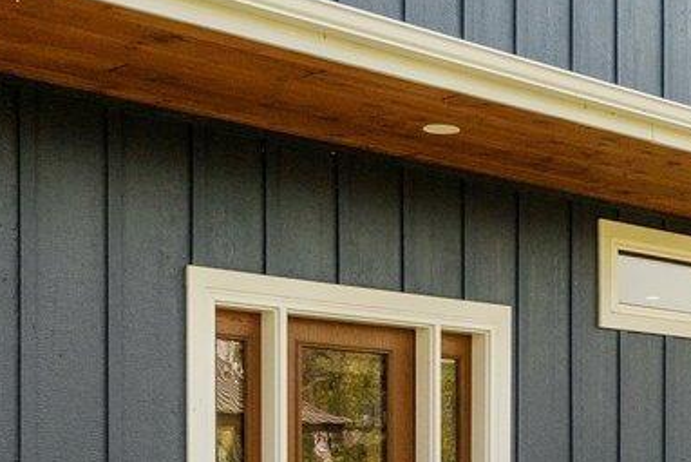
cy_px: 374
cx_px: 588
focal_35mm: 75
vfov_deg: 18.0
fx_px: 1440
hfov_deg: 26.3
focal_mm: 14
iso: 400
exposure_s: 1/800
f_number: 8
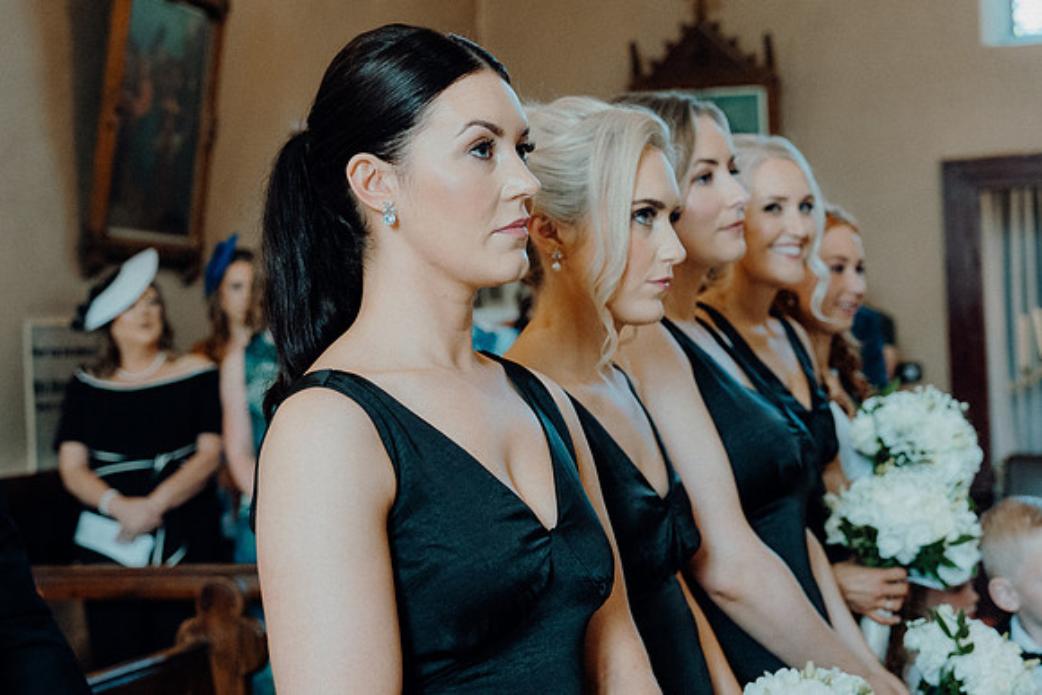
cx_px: 521
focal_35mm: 64
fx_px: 1853
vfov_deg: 21.2
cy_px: 348
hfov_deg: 31.4
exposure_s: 1/200
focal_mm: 43
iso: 2500
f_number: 3.5
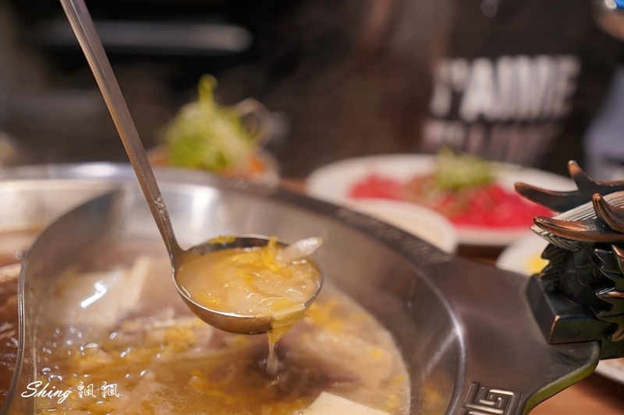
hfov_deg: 34.5
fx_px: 1005
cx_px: 312
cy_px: 208
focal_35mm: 58
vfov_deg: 23.4
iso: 1000
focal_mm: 58
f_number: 4
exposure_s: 1/50
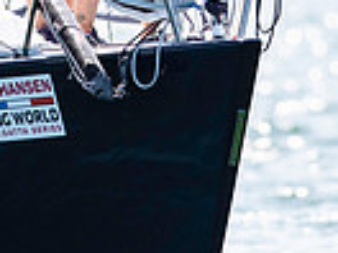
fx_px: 19177
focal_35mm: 1964
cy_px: -198
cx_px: 128
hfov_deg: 1.0
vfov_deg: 0.8
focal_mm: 300
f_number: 5
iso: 200
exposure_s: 1/1600
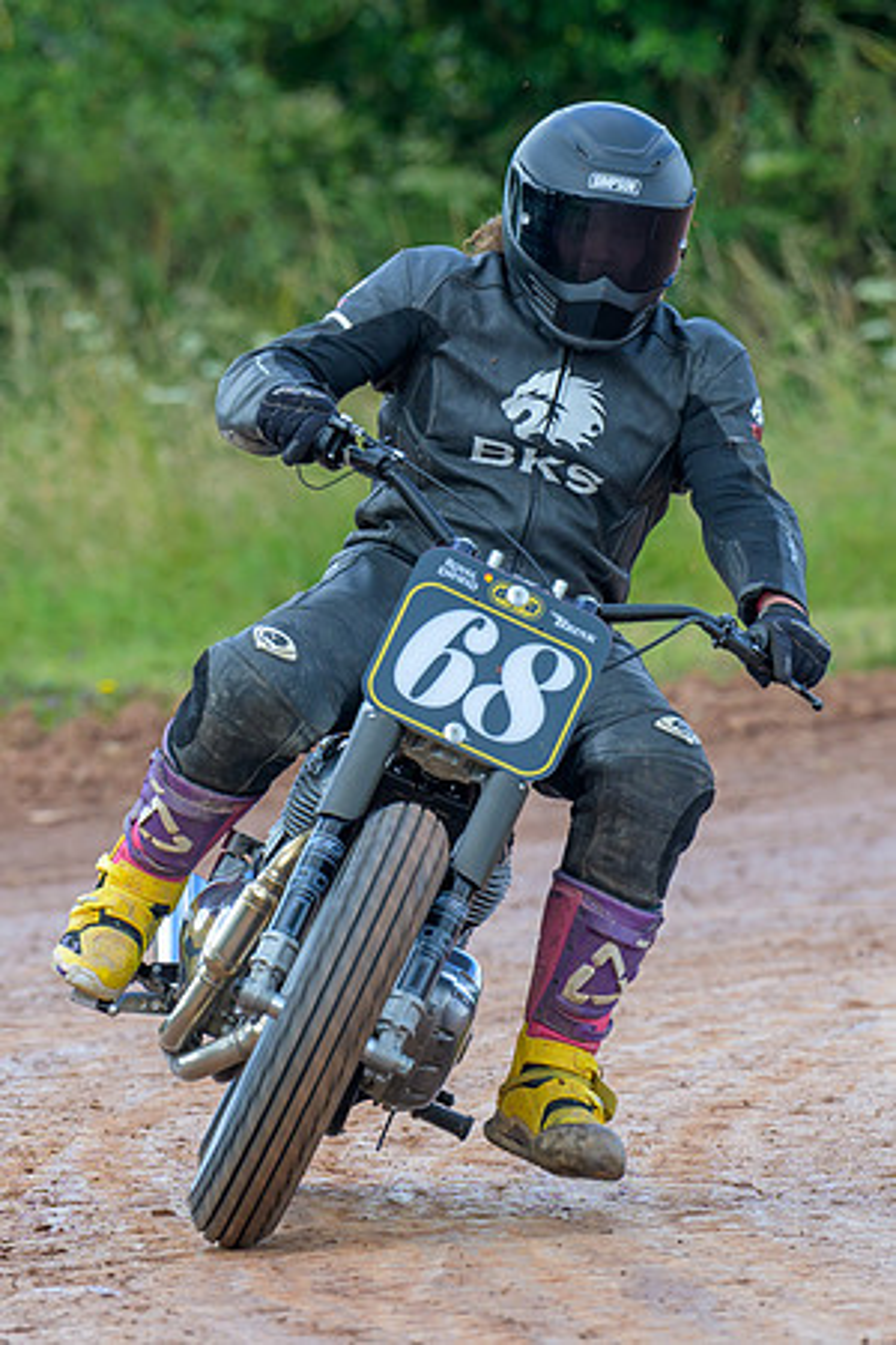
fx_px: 19285
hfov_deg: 2.7
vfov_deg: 4.0
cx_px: 527
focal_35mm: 517
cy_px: 772
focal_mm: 200
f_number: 4
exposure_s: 1/400
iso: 250
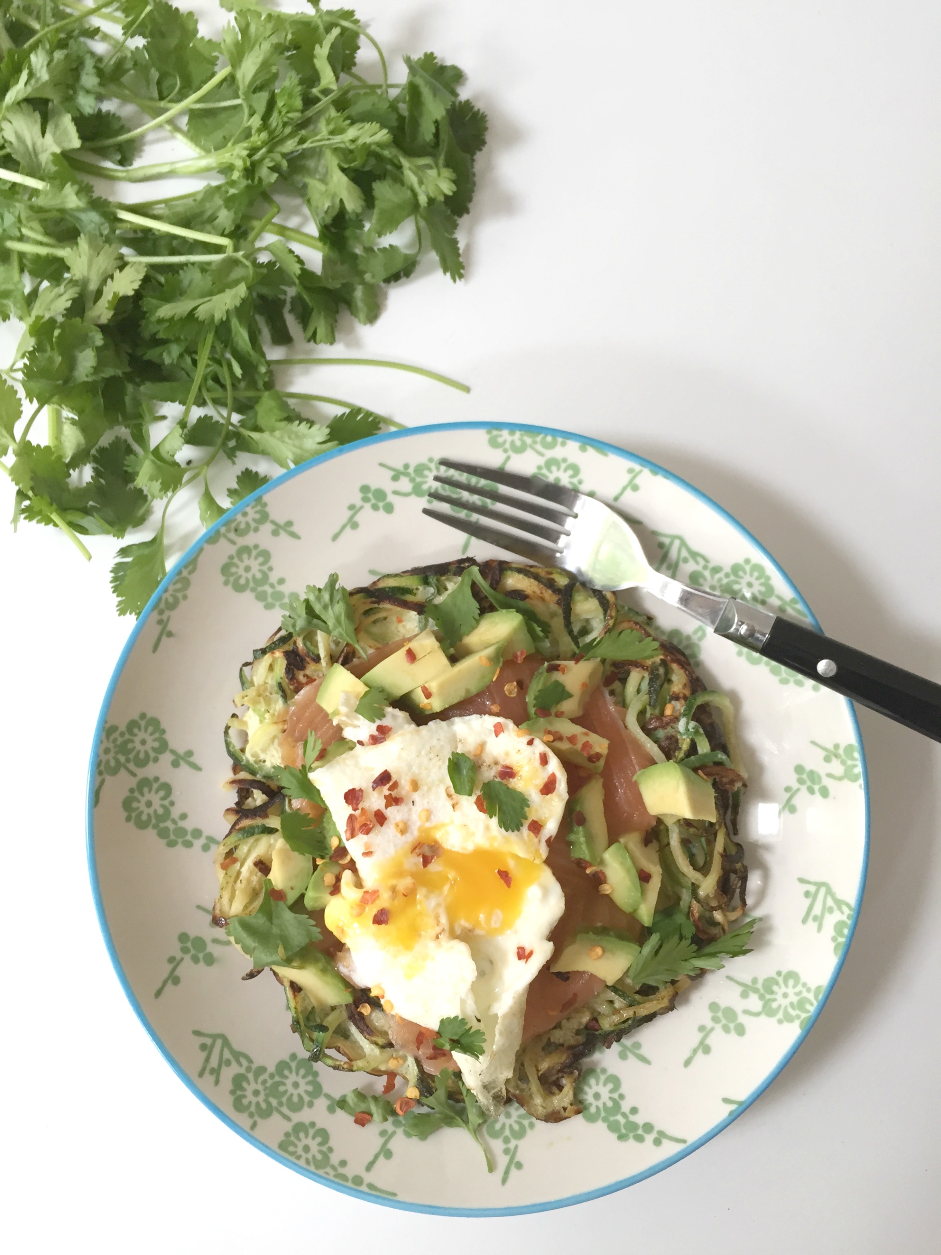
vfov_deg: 61.7
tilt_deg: -83.8
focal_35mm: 29
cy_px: 628
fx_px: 1051
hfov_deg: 48.2
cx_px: 470
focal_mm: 4.15
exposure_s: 1/30
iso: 80
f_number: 2.2
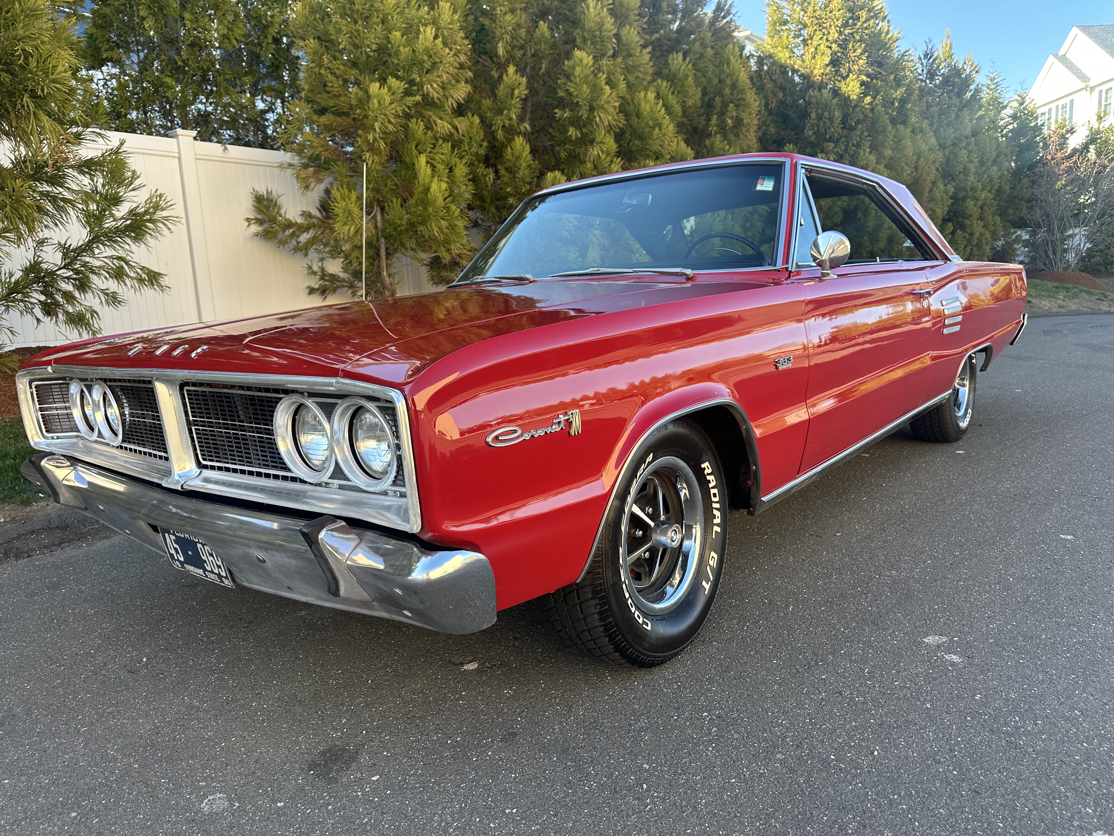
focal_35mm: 24
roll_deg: +1.8
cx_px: 557
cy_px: 418
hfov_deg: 71.6
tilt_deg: -9.2
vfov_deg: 56.8
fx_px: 772
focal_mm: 6.86
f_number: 1.78
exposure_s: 1/404
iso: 80
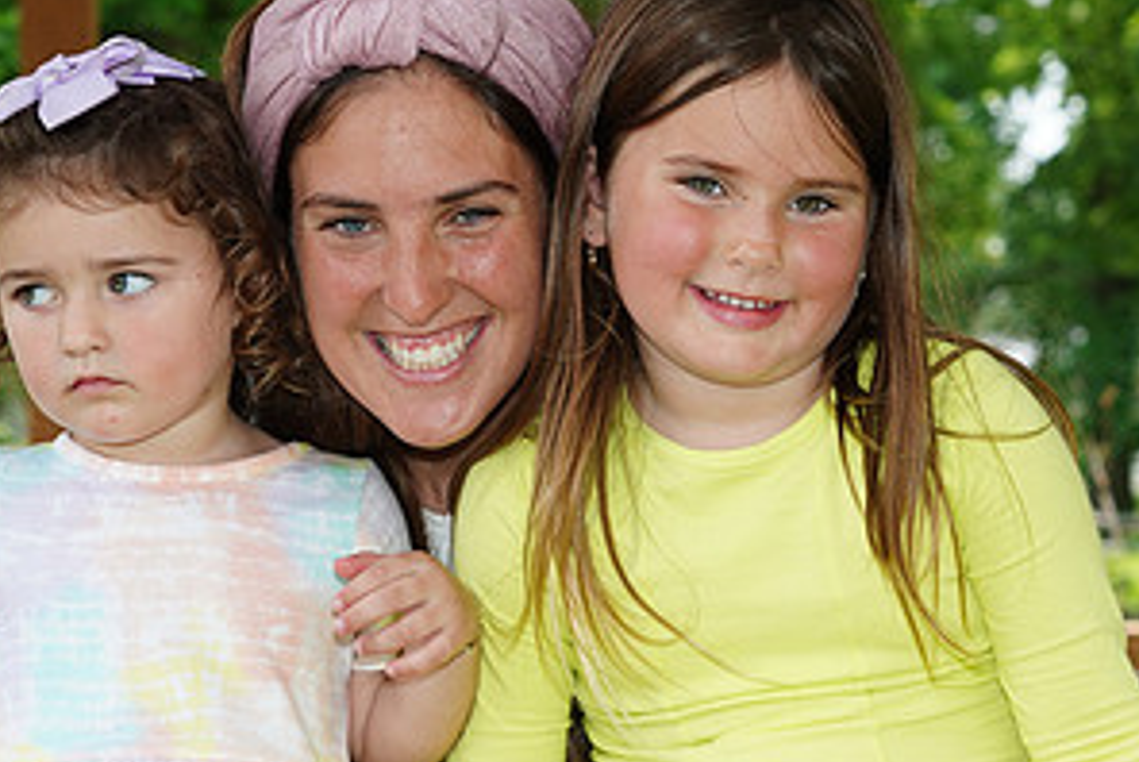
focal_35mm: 137
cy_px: 521
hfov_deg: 15.0
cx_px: 512
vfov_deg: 10.0
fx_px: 4339
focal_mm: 70
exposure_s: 1/200
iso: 250
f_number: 7.1
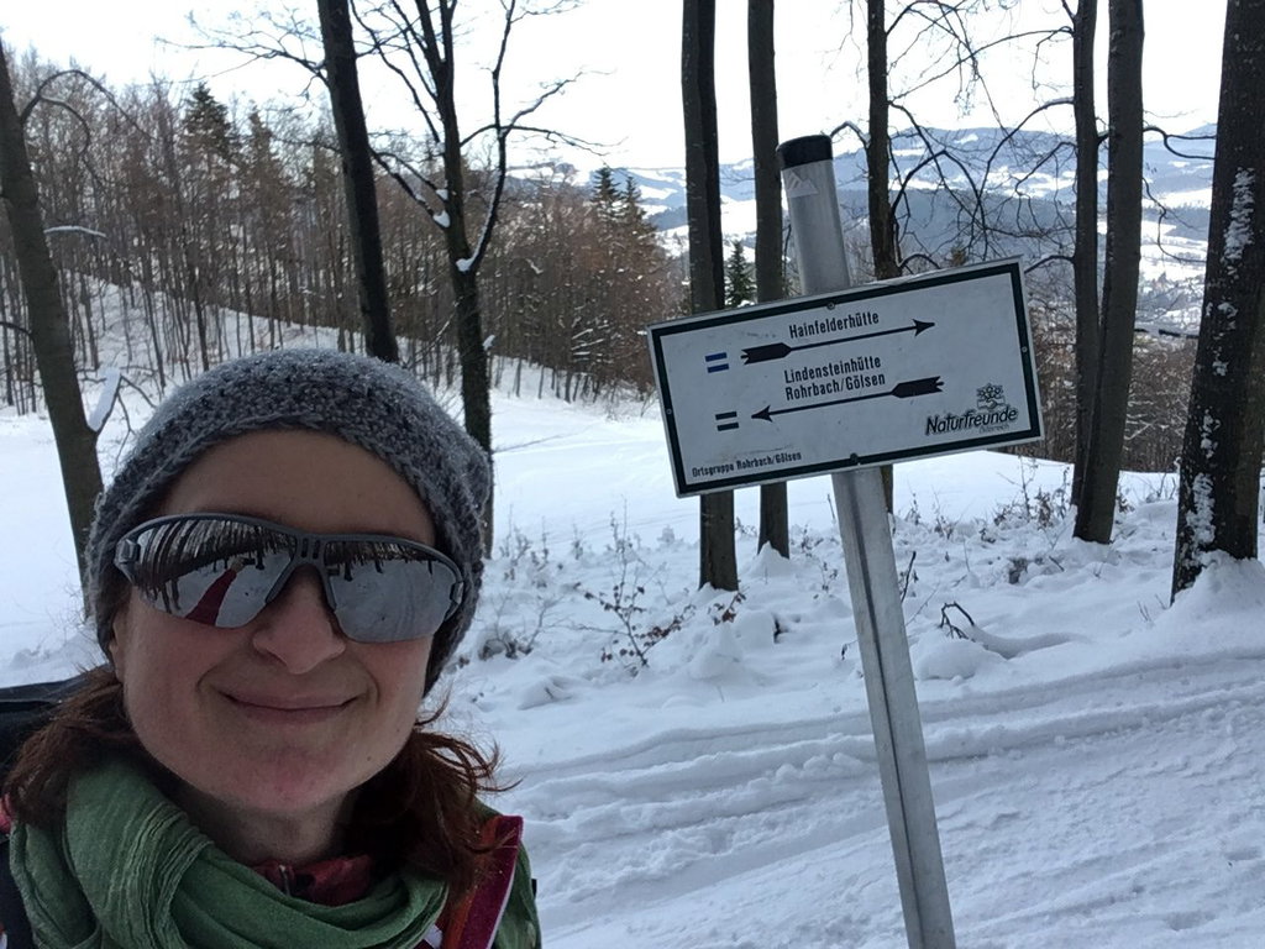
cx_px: 632
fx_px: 1133
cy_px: 474
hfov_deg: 58.4
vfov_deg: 45.4
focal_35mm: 31
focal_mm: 2.15
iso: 50
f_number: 2.4
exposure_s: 1/732
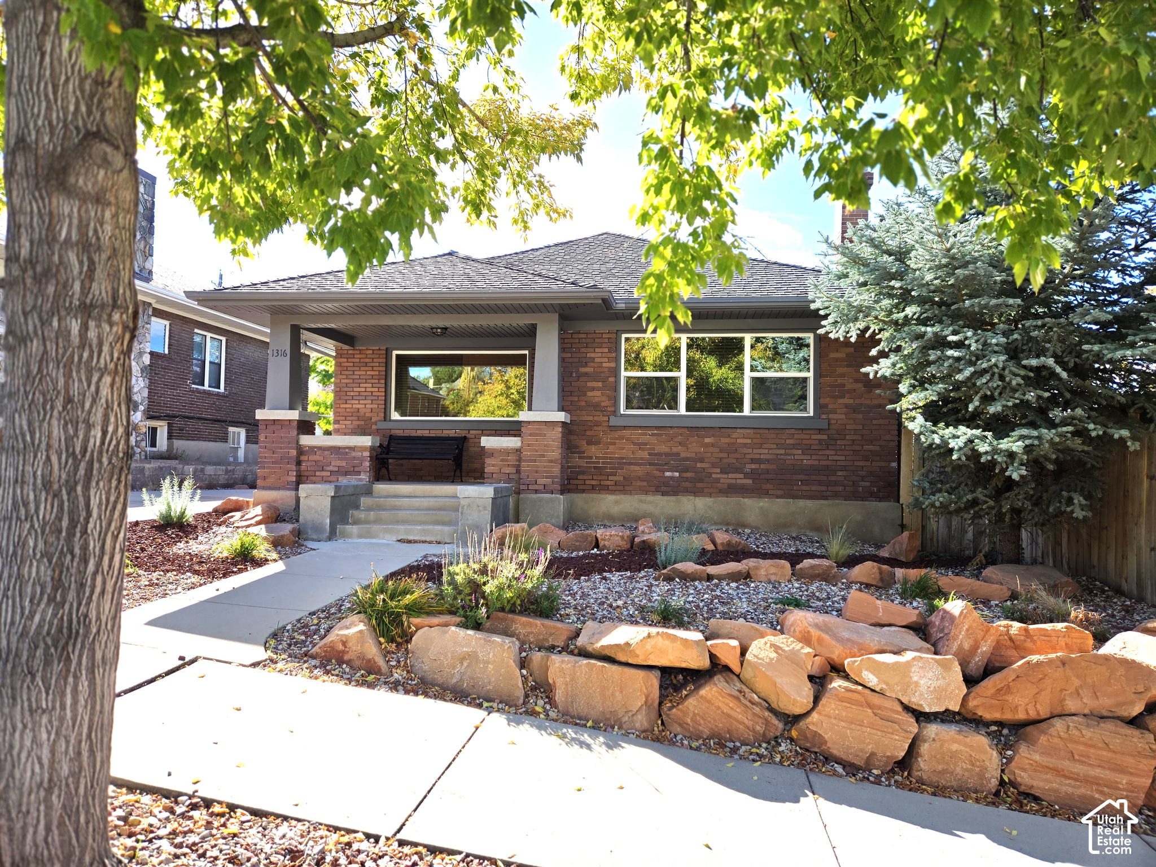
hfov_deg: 73.9
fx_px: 768
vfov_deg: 58.9
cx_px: 578
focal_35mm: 23
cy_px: 434
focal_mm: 5.4
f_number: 1.8
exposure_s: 1/607
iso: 25
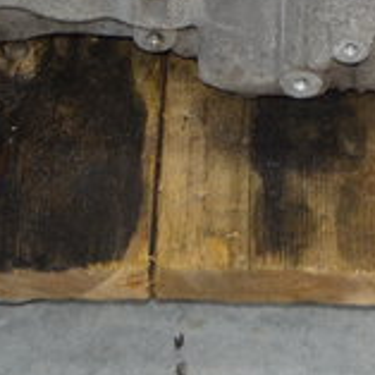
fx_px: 2243
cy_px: -258
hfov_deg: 9.5
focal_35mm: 183
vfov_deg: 9.2
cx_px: 279
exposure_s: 1/60
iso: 720
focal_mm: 22
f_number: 3.8
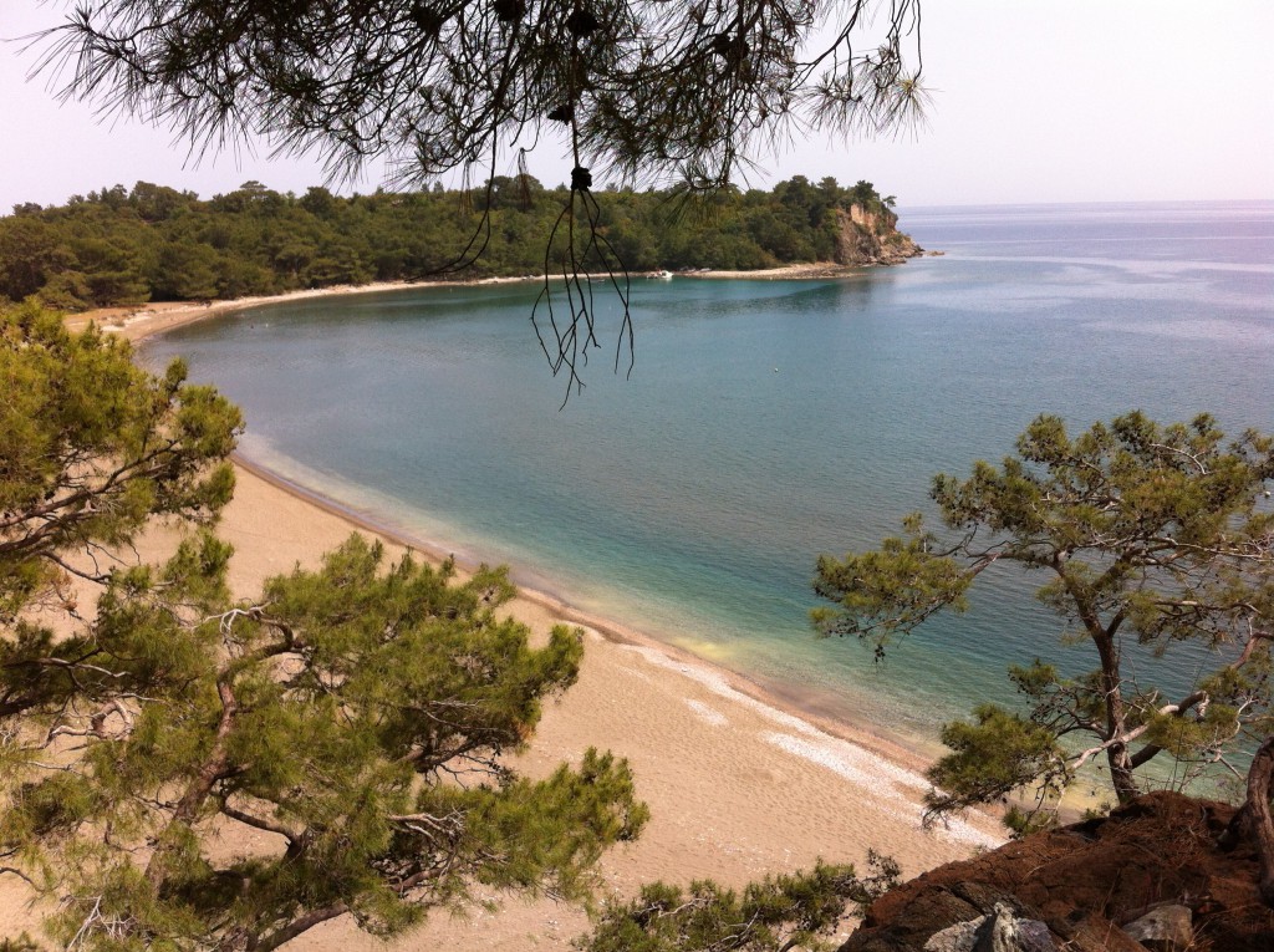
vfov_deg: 40.6
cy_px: 476
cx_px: 637
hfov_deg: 52.7
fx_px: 1286
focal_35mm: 35
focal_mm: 3.85
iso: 80
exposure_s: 1/1257
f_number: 2.8
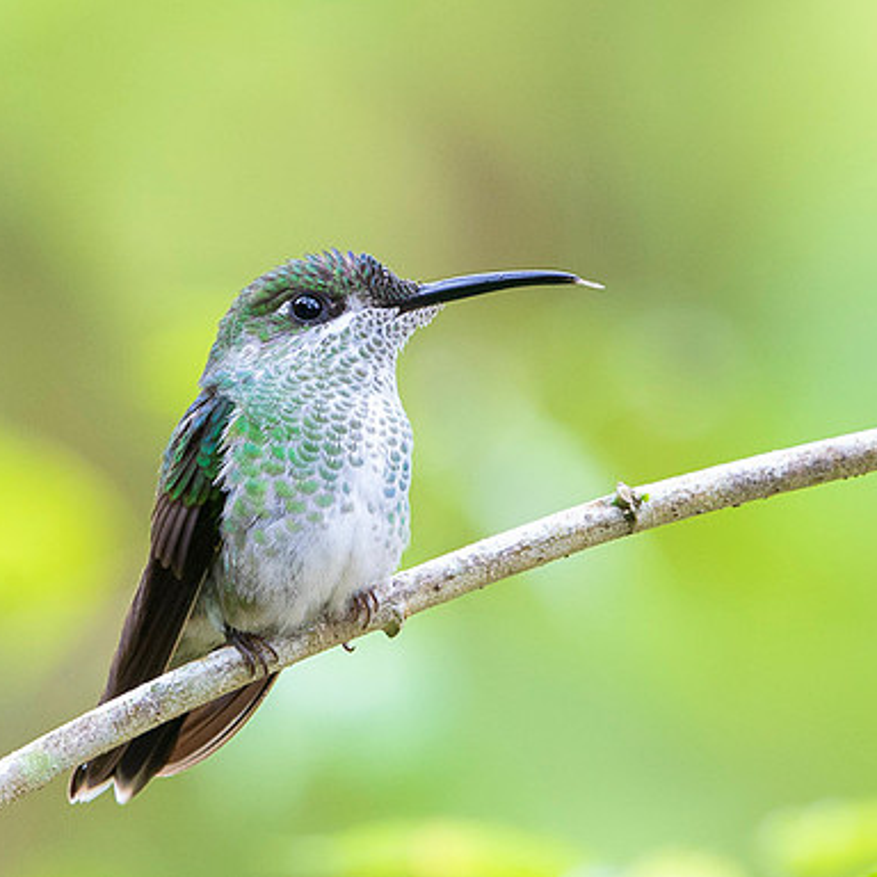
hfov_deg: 1.3
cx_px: 333
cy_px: 327
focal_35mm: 1328
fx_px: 38065
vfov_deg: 1.3
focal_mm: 500
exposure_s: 1/50
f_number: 8
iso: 2000
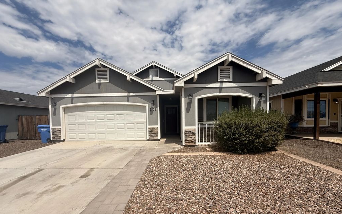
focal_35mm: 15
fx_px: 140
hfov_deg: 101.5
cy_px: 125
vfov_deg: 74.2
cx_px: 171
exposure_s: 1/5155
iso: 50
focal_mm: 2.22
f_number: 2.2
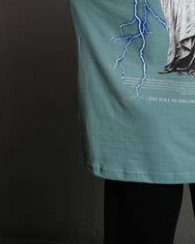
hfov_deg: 19.9
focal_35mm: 76
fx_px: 549
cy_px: -37
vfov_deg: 23.3
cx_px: 159
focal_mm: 23.3
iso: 160
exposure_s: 1/160
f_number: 5
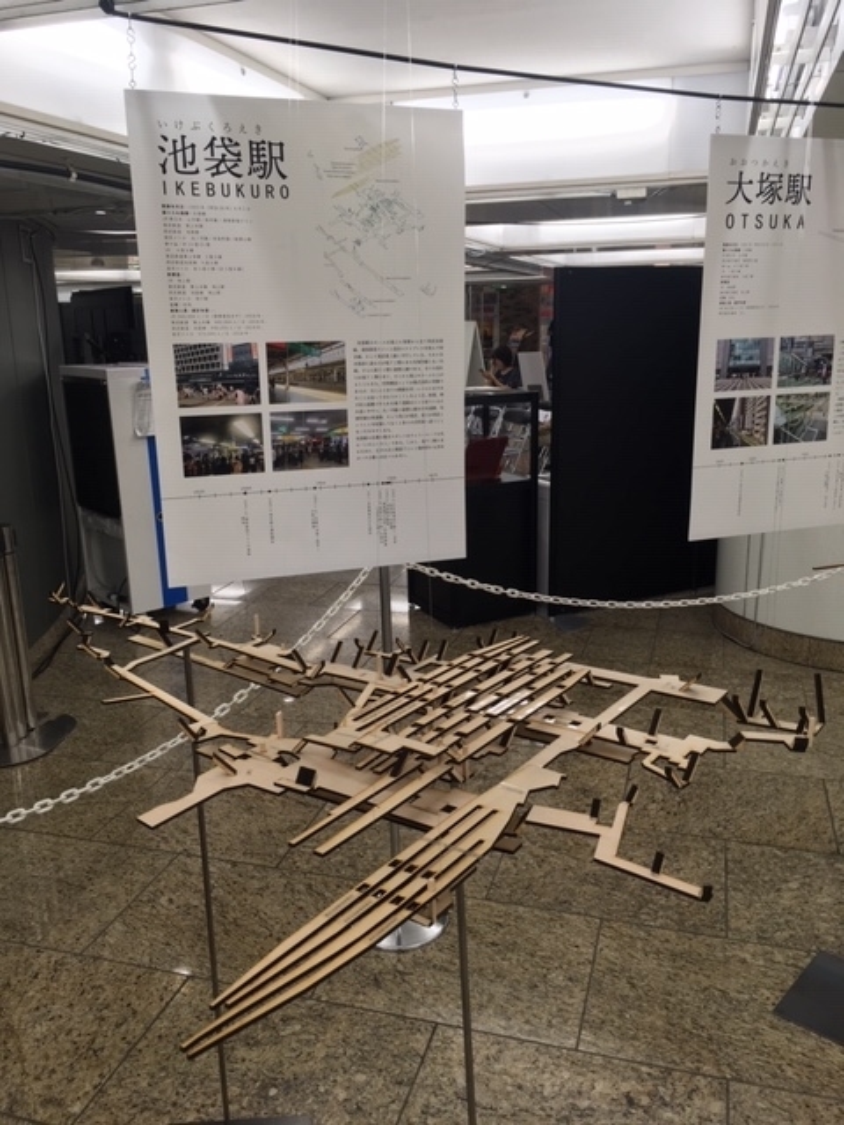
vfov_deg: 61.7
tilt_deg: -17.4
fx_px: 943
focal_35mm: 29
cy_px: 562
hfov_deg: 48.2
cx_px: 422
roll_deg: -0.8
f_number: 2.2
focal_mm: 4.15
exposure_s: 1/60
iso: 32
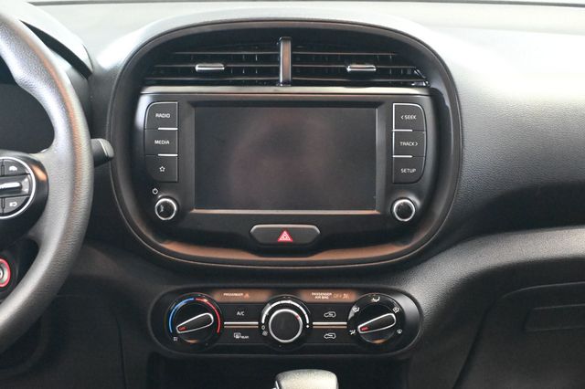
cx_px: 292
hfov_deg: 32.6
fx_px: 999
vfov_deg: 22.1
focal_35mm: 62
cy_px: 194
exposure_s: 1/13
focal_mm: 41
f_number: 5.6
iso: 12800
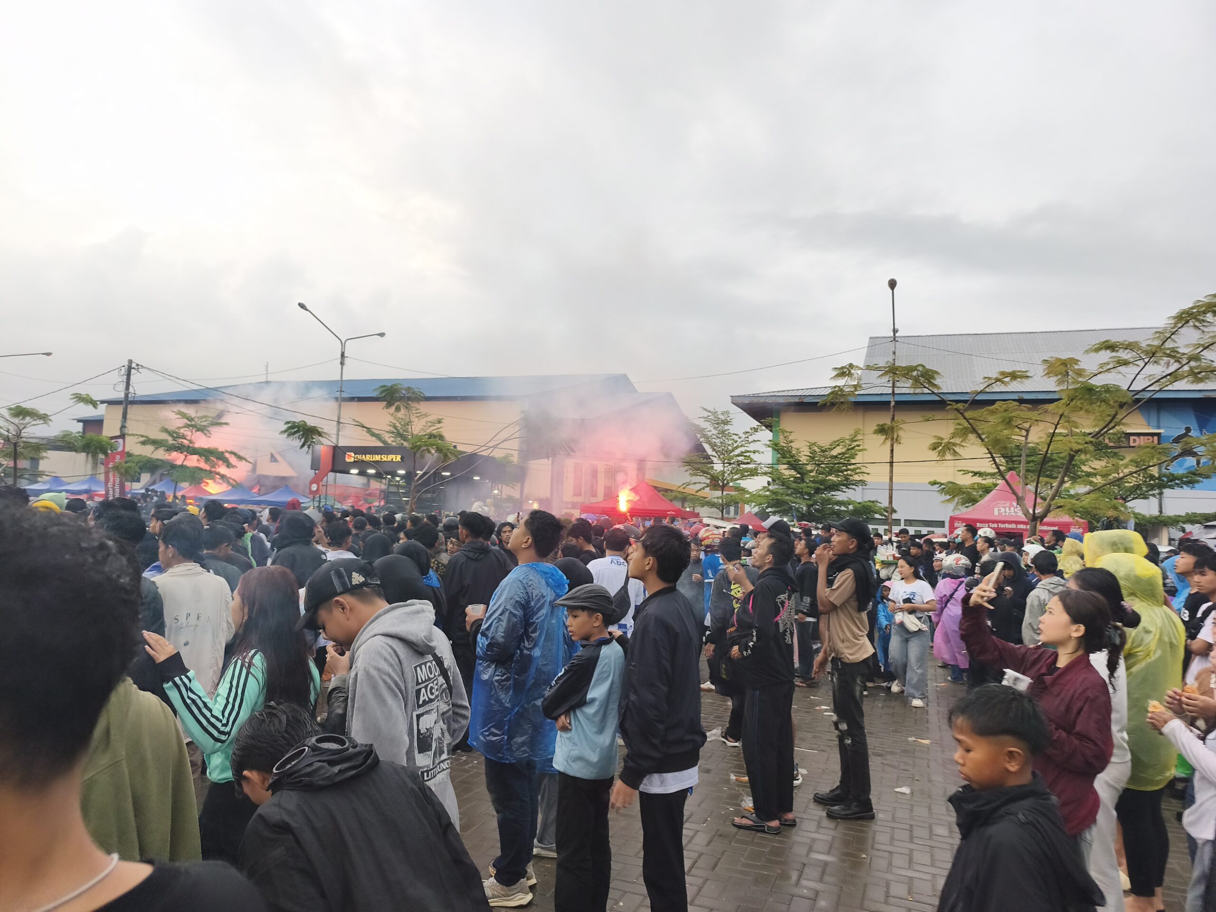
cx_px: 608
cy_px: 456
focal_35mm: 23
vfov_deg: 58.9
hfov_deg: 73.9
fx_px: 808
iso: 400
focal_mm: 6.14
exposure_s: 1/50
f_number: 1.65
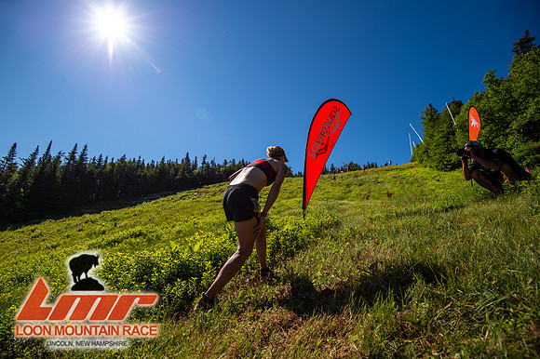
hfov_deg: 96.8
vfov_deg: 73.7
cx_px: 270
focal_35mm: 16
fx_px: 240
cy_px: 180
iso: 100
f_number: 5
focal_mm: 16
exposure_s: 1/1000
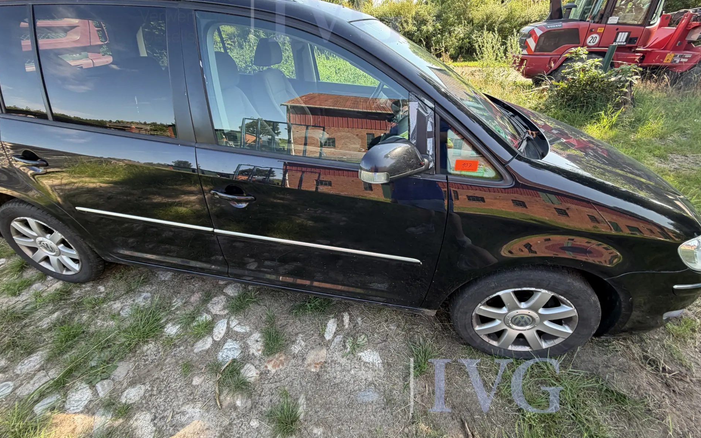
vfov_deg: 74.6
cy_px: 200
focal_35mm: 15
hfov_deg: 101.5
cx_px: 352
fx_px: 287
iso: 80
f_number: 2.2
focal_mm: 2.22
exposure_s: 1/121
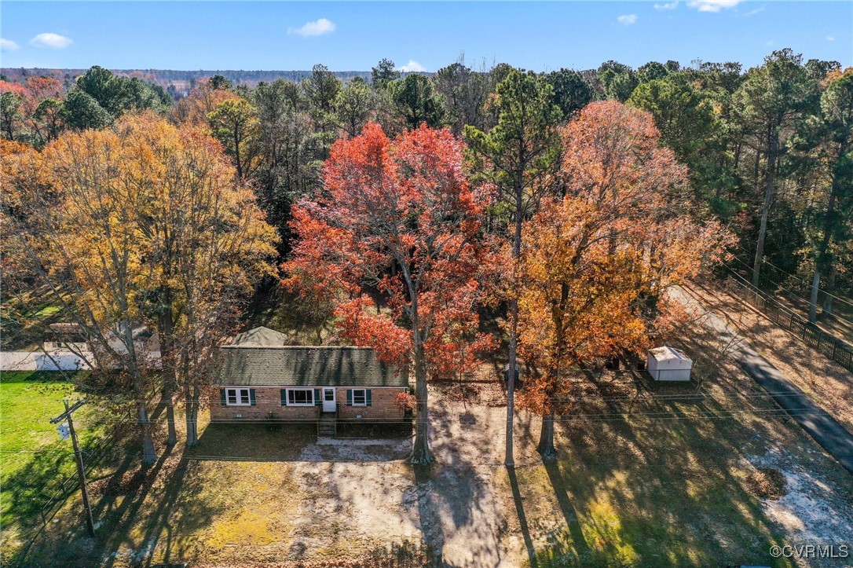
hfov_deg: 65.5
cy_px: 284
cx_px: 426
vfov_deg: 46.4
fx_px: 663
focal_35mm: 28
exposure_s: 1/60
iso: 100
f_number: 3.5
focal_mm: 10.26
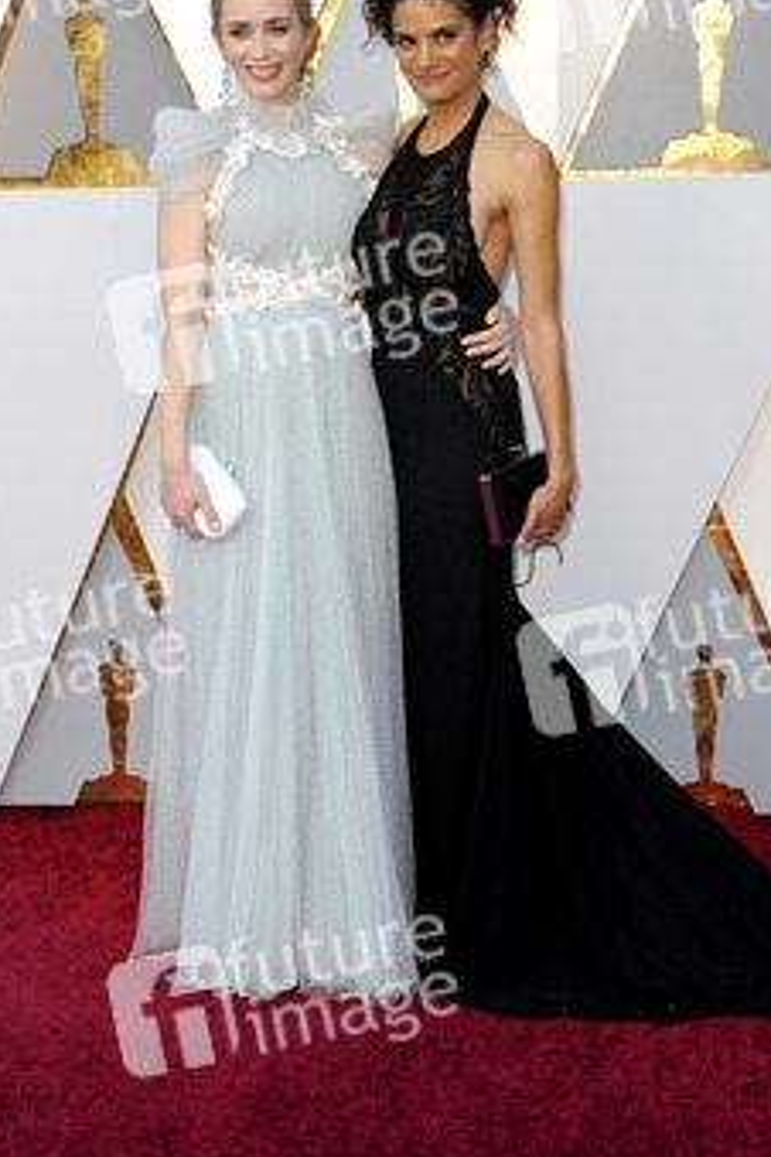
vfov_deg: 33.9
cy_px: 485
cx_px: 384
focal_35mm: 59
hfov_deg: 23.0
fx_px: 1895
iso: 1000
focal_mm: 50
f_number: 8
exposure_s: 1/250
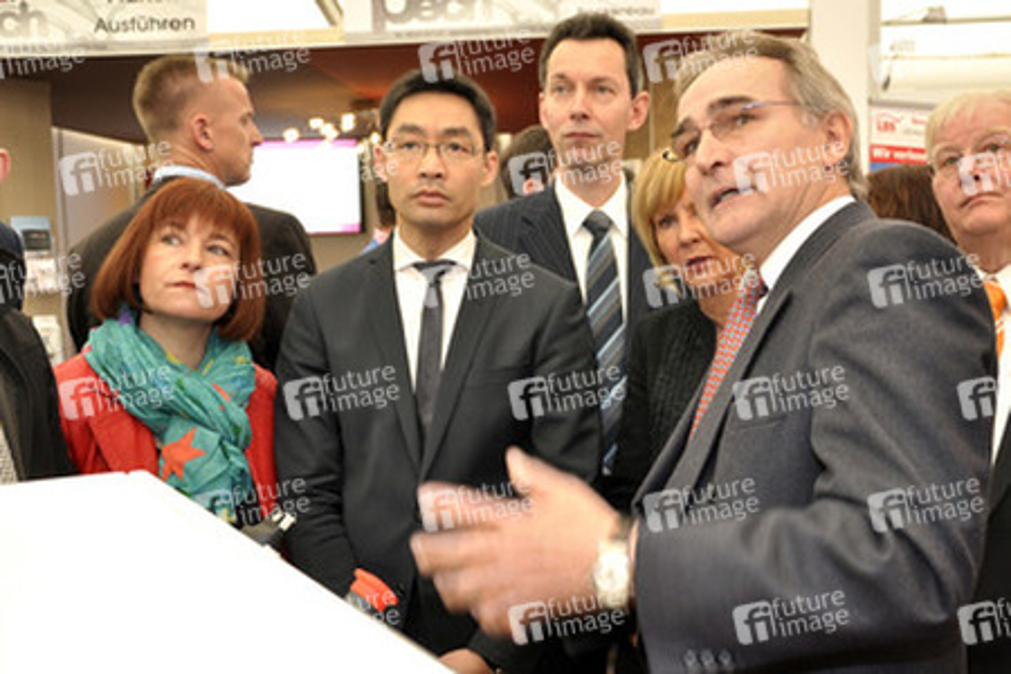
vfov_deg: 36.9
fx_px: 1011
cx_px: 506
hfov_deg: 53.1
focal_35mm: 36
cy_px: 337
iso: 400
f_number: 5
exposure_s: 1/50
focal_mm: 24
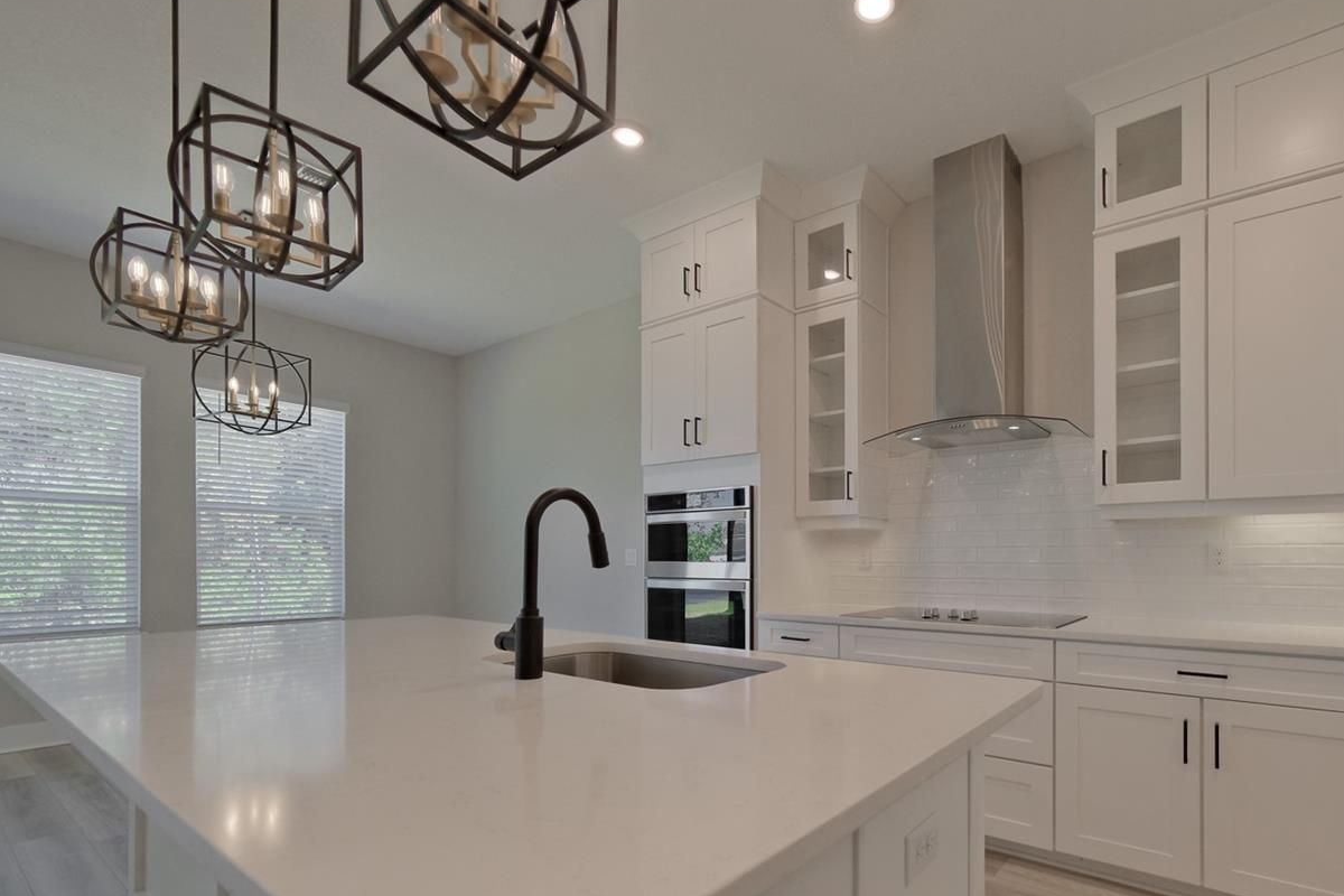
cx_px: 805
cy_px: 563
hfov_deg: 95.5
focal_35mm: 16
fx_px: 597
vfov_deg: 72.4
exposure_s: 1/250
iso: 640
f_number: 4
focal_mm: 8
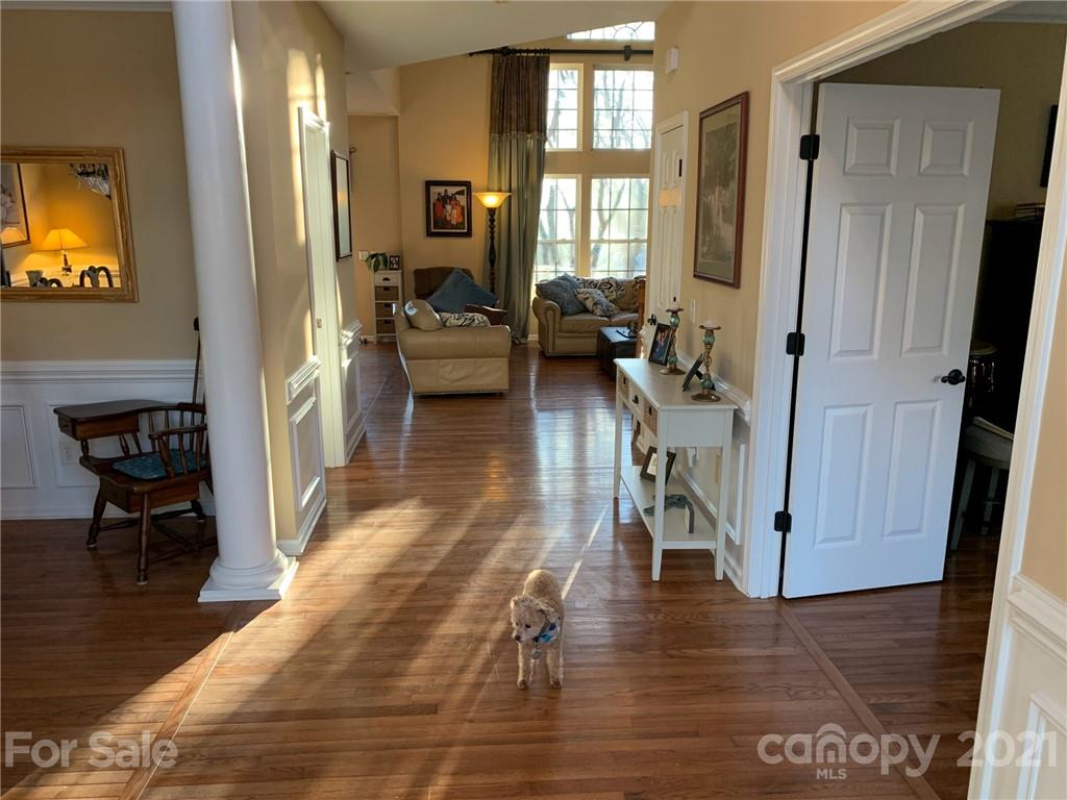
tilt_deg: -11.9
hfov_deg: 67.3
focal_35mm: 26
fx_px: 801
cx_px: 534
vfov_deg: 53.1
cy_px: 400
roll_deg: +0.5
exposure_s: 1/60
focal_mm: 4.25
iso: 100
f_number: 1.8
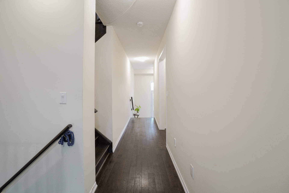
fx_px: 120
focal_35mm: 15
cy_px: 96
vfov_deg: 77.3
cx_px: 144
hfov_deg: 100.4
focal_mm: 10
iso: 640
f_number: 7.1
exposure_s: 1/13
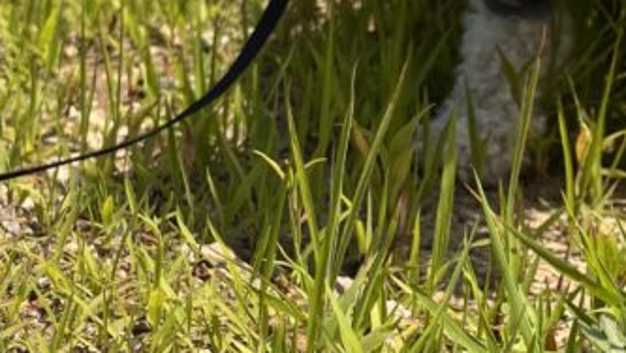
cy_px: 193
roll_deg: -4.2
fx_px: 1445
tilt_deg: -20.5
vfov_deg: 13.9
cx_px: 438
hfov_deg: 24.3
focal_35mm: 87
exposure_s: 1/3311
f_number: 1.6
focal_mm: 5.1
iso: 50
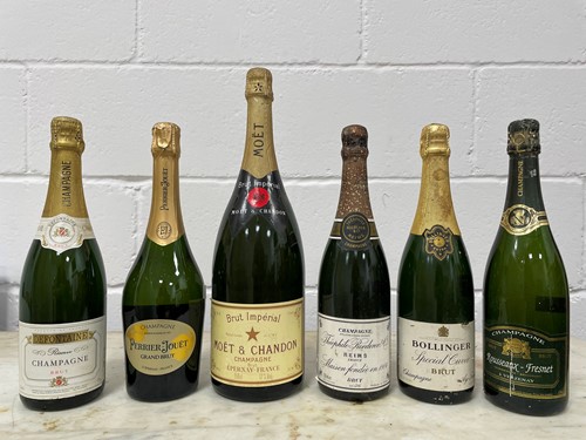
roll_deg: -0.3
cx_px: 293
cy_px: 220
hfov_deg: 67.3
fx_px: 440
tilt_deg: -1.1
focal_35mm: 26
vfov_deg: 53.1
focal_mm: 4.2
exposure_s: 1/100
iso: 125
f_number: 1.6
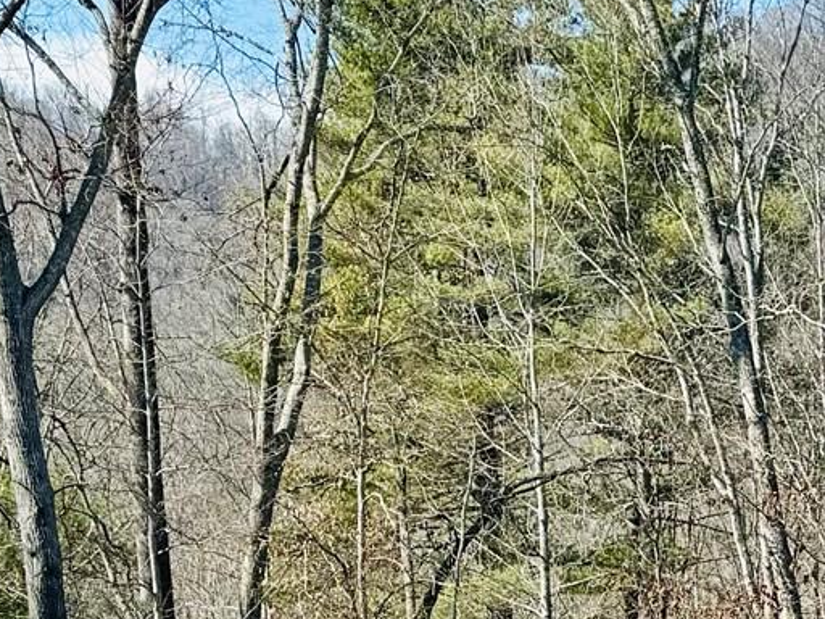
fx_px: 2288
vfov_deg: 13.7
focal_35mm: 96
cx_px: 1110
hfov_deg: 18.8
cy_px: 1135
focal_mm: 6.86
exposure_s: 1/3247
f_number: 1.78
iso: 80
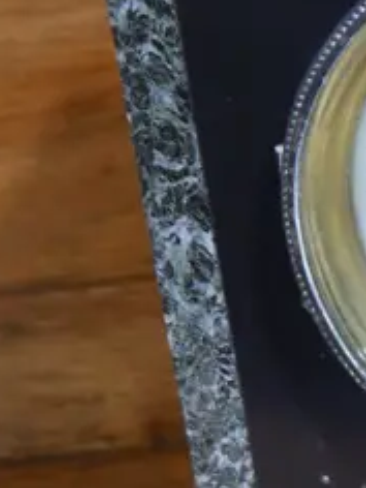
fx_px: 2820
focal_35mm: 200
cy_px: 261
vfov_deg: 9.9
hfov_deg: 7.2
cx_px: 683
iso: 1250
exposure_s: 1/60
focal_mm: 23
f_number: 5.1
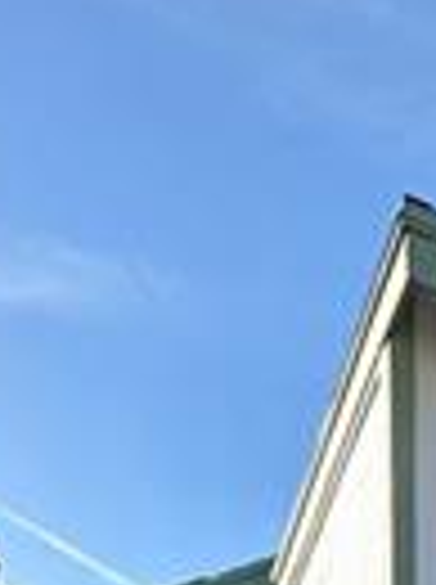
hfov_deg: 17.7
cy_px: 986
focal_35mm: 83
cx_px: 297
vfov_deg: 19.2
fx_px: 1398
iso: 40
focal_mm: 2.22
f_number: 2.2
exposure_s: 1/1335
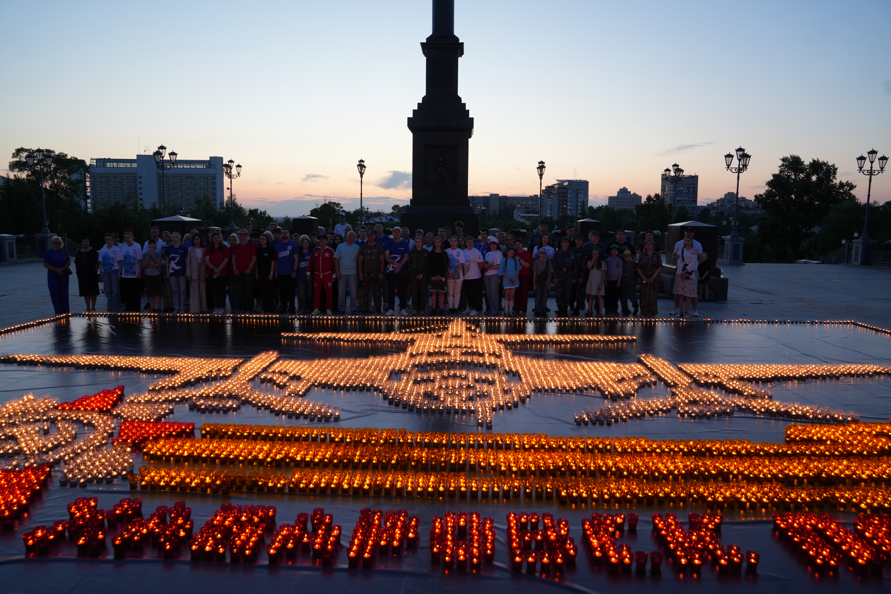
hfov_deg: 73.7
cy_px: 297
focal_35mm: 24
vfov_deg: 53.1
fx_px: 594
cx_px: 446
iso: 250
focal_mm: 24
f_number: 4
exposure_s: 1/60
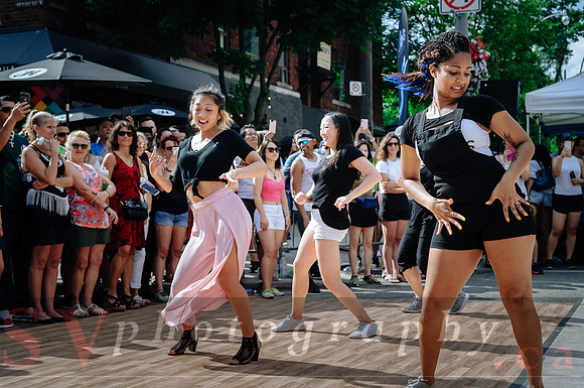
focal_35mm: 48
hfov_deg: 41.2
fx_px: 778
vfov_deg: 28.0
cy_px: 194
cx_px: 292
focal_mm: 32
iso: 100
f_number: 4
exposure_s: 1/1250
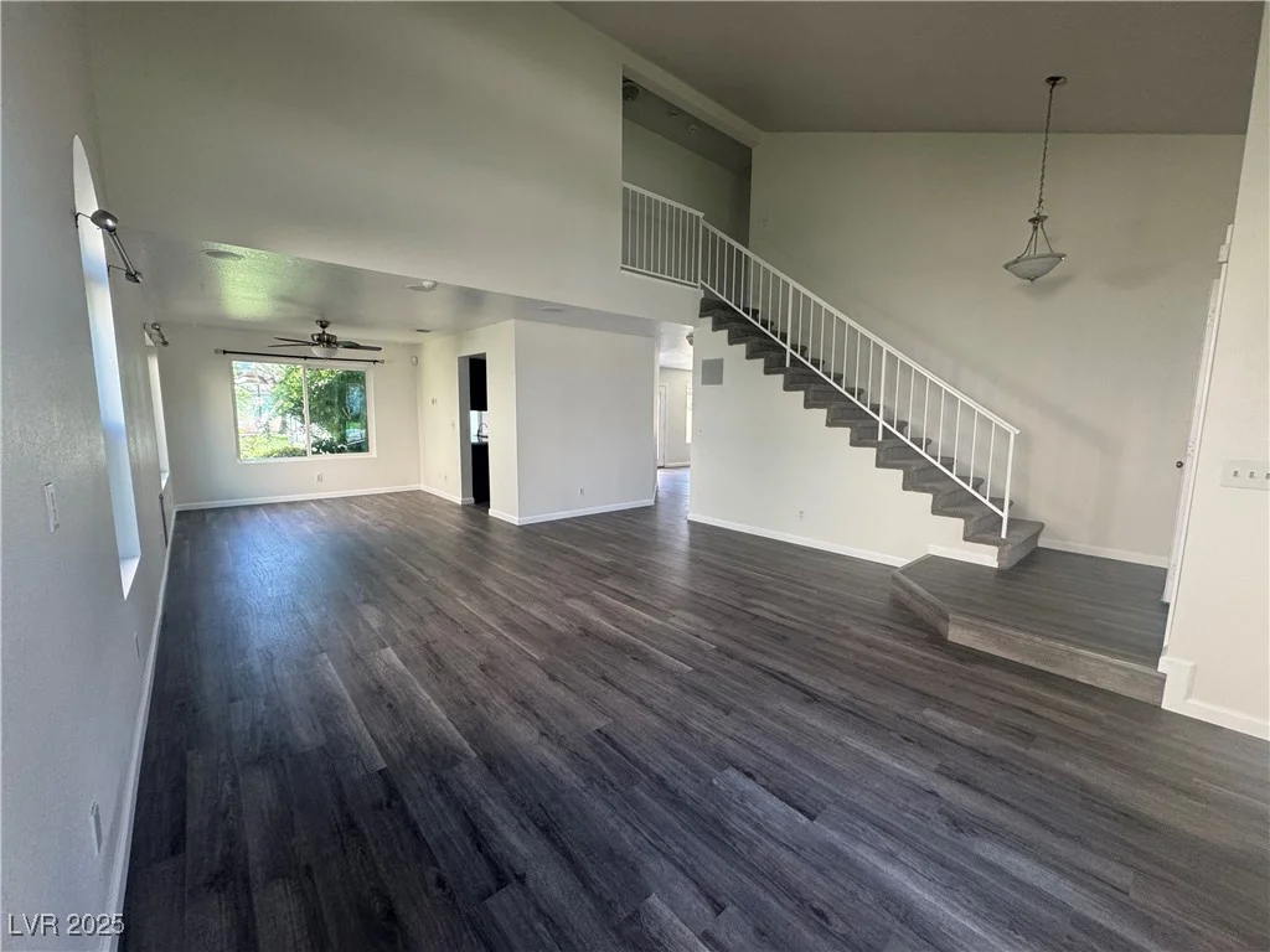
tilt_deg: -7.1
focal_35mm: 14
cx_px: 635
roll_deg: -0.6
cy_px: 476
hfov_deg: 102.1
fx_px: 514
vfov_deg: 85.7
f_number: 2.2
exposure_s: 1/99
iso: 160
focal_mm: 2.22
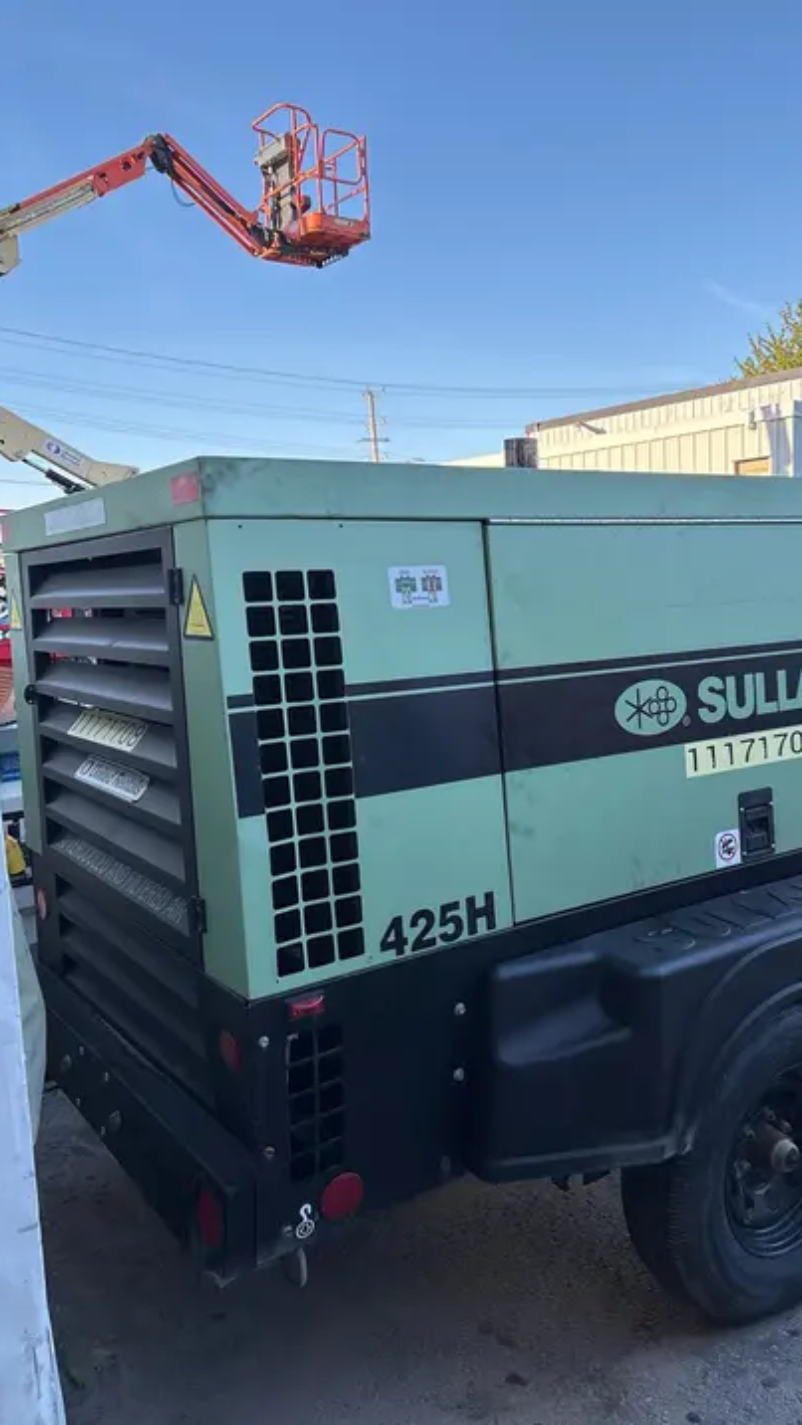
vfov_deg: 66.1
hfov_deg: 39.7
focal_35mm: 29
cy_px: 725
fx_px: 1096
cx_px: 537
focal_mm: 5.96
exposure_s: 1/574
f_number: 1.6
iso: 50
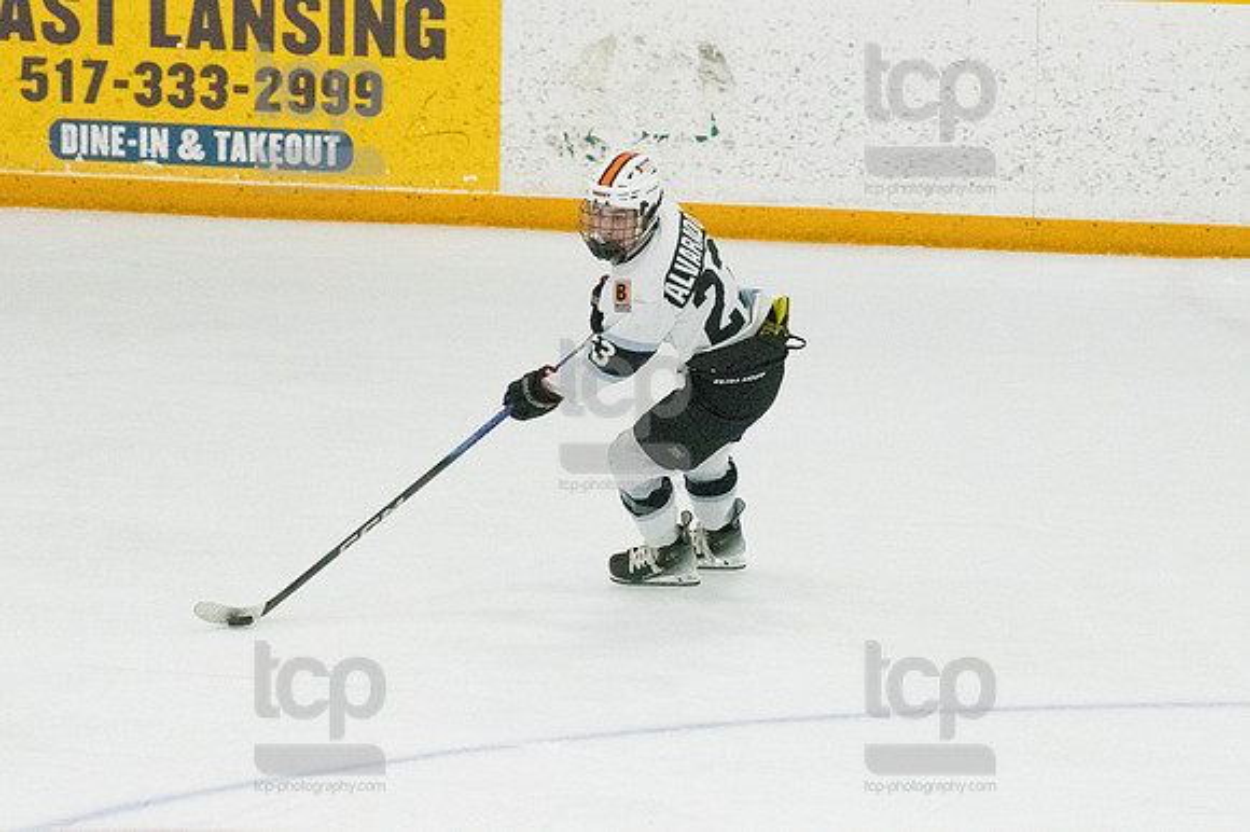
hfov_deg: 7.9
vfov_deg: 5.2
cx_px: 625
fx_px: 9092
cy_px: 416
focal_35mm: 262
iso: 8000
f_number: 5
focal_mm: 175
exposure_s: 1/1600
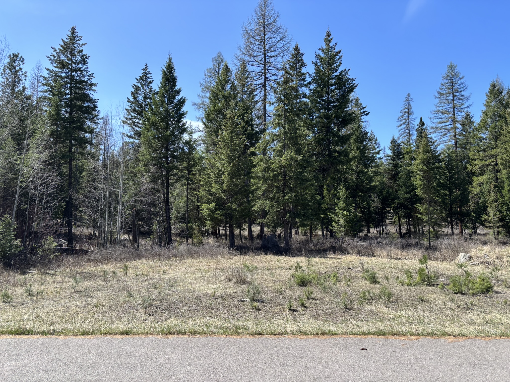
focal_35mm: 26
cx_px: 255
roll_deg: -0.6
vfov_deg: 53.1
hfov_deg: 67.3
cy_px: 191
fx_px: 383
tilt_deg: +6.2
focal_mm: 5.96
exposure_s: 1/1783
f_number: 1.6
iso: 50
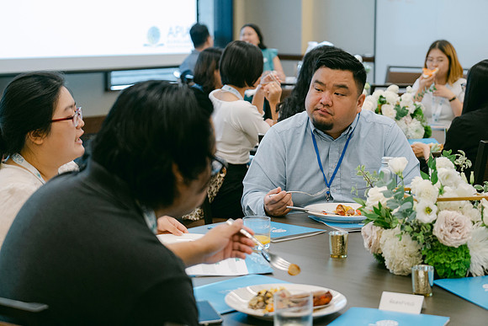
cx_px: 244
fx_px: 1098
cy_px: 163
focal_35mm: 81
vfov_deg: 16.9
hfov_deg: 25.1
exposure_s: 1/125
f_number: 2.8
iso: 1600
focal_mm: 54.1
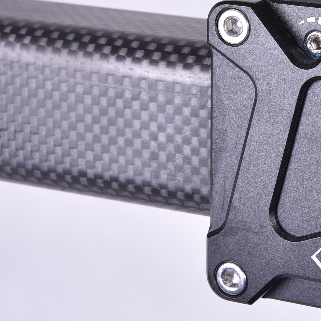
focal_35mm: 175
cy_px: 83
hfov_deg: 9.9
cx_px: 335
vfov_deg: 10.0
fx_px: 1836
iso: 100
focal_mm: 65
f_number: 16
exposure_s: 1/200
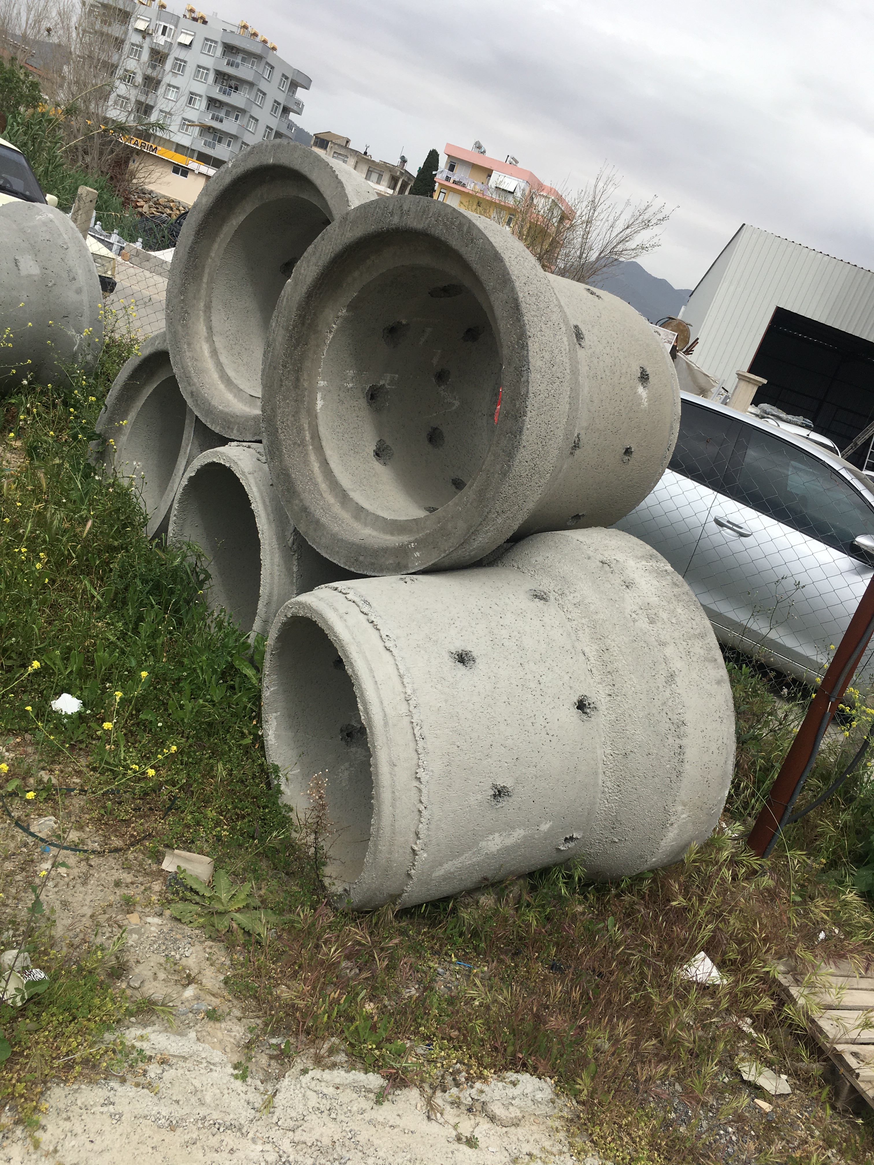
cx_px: 437
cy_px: 582
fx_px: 976
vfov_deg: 61.7
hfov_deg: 48.2
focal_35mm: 29
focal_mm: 4.15
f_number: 2.2
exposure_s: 1/1479
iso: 25
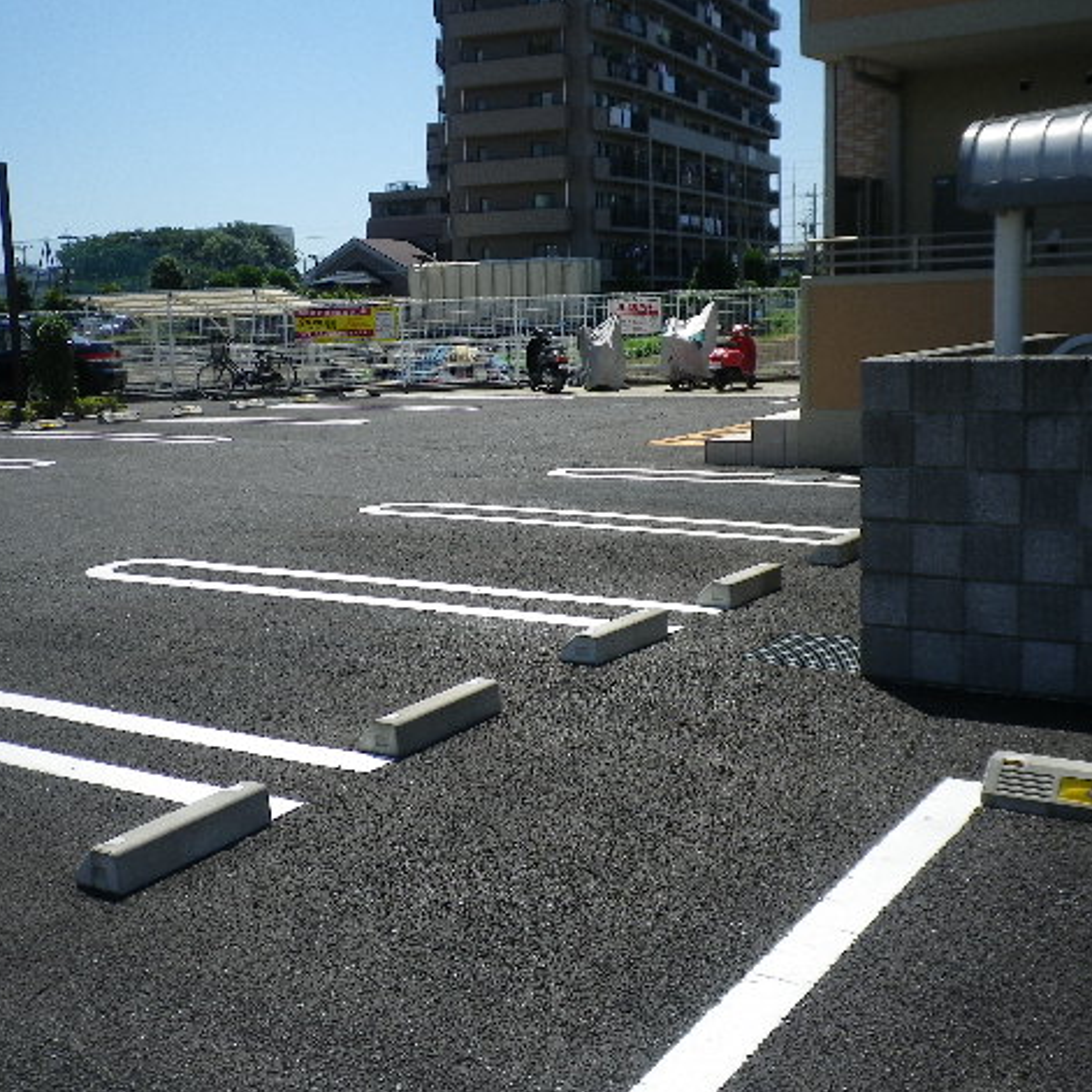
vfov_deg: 40.0
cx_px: 519
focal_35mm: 42
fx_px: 1499
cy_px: 554
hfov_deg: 40.0
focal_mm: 6.36
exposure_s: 1/800
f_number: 3.9
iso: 80
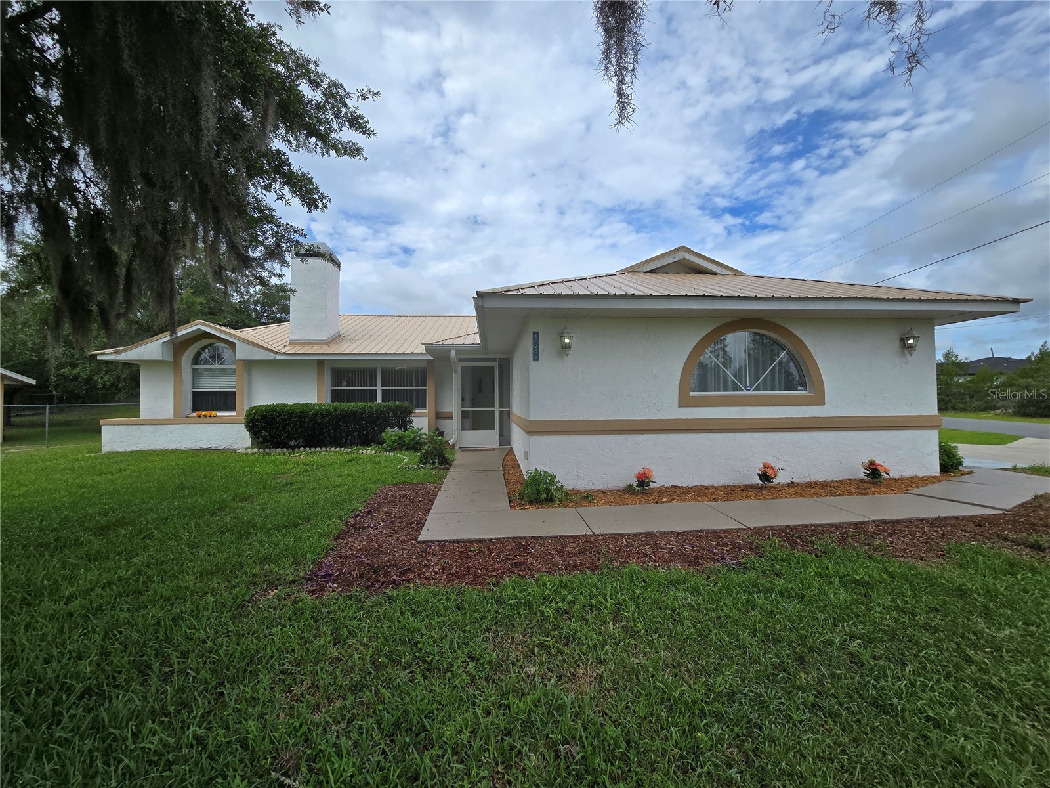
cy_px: 394
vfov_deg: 89.9
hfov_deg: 106.2
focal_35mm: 13
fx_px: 394
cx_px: 525
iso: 50
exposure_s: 1/2134
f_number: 2.2
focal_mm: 2.2
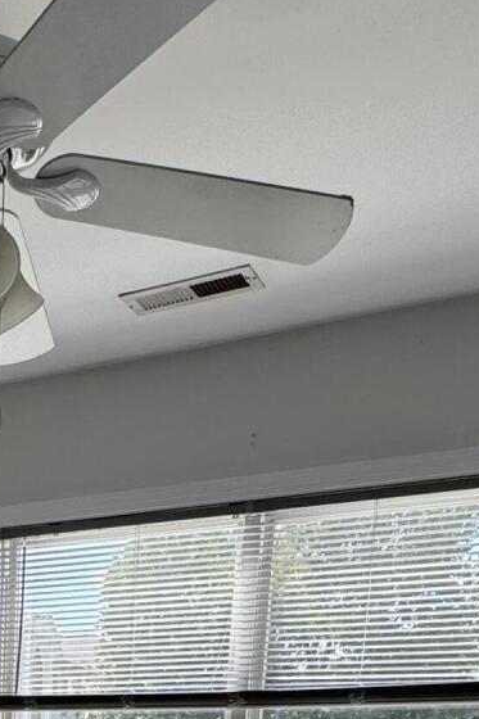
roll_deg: -0.3
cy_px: 1000
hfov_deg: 24.3
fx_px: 1038
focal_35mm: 52
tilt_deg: -13.2
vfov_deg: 28.8
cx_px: -42
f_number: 2.2
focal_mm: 2.22
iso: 40
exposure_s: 1/231
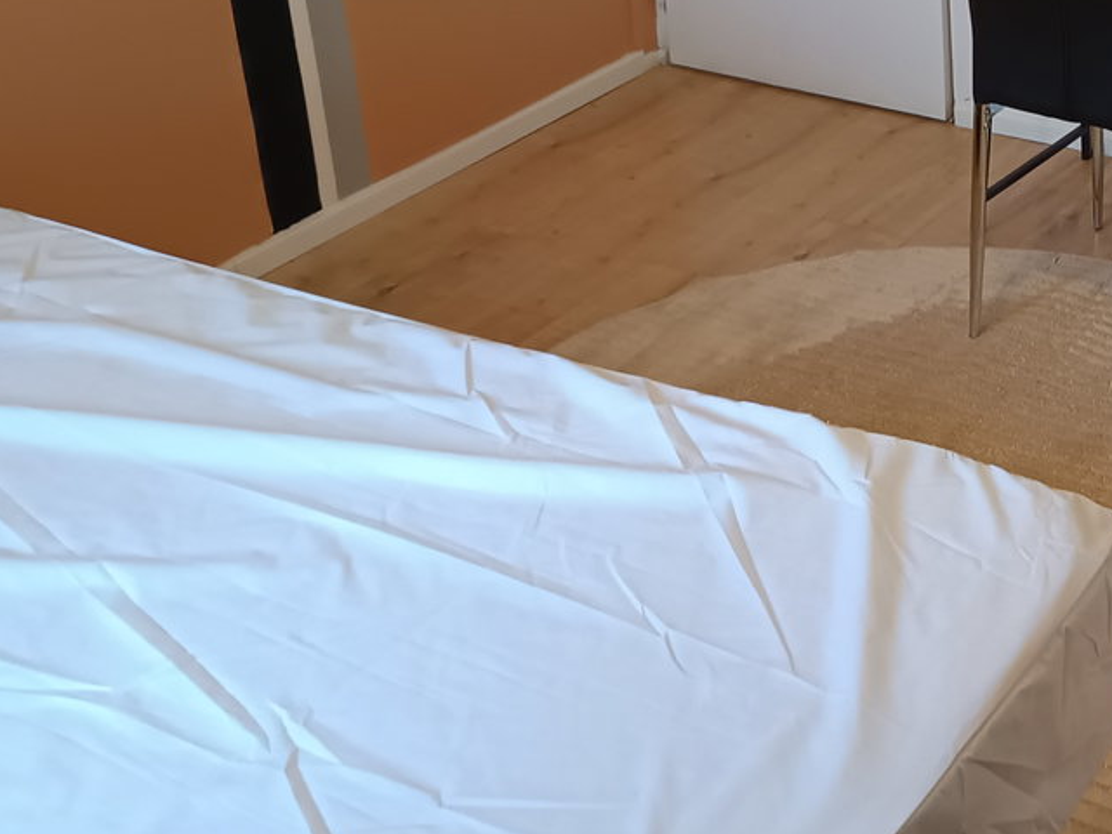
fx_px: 1927
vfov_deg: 23.6
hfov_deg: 29.1
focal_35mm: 60
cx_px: 1218
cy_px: 45
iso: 1078
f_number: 1.7
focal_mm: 5.31
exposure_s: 1/33.3
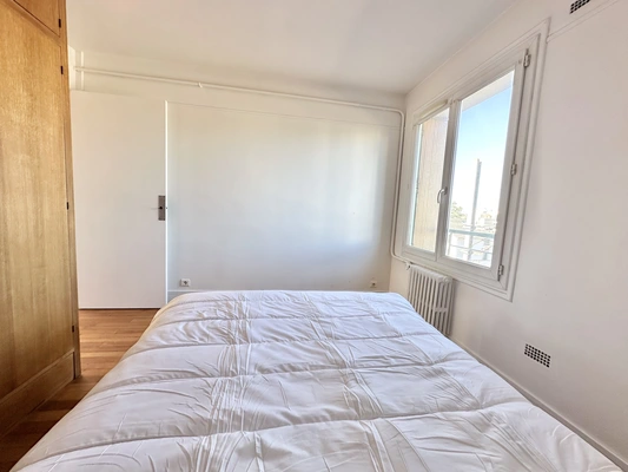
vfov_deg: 85.7
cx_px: 314
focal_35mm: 14
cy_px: 236
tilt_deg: -4.6
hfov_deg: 102.1
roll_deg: -3.1
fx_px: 254
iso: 64
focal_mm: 2.22
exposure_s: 1/99
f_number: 2.2
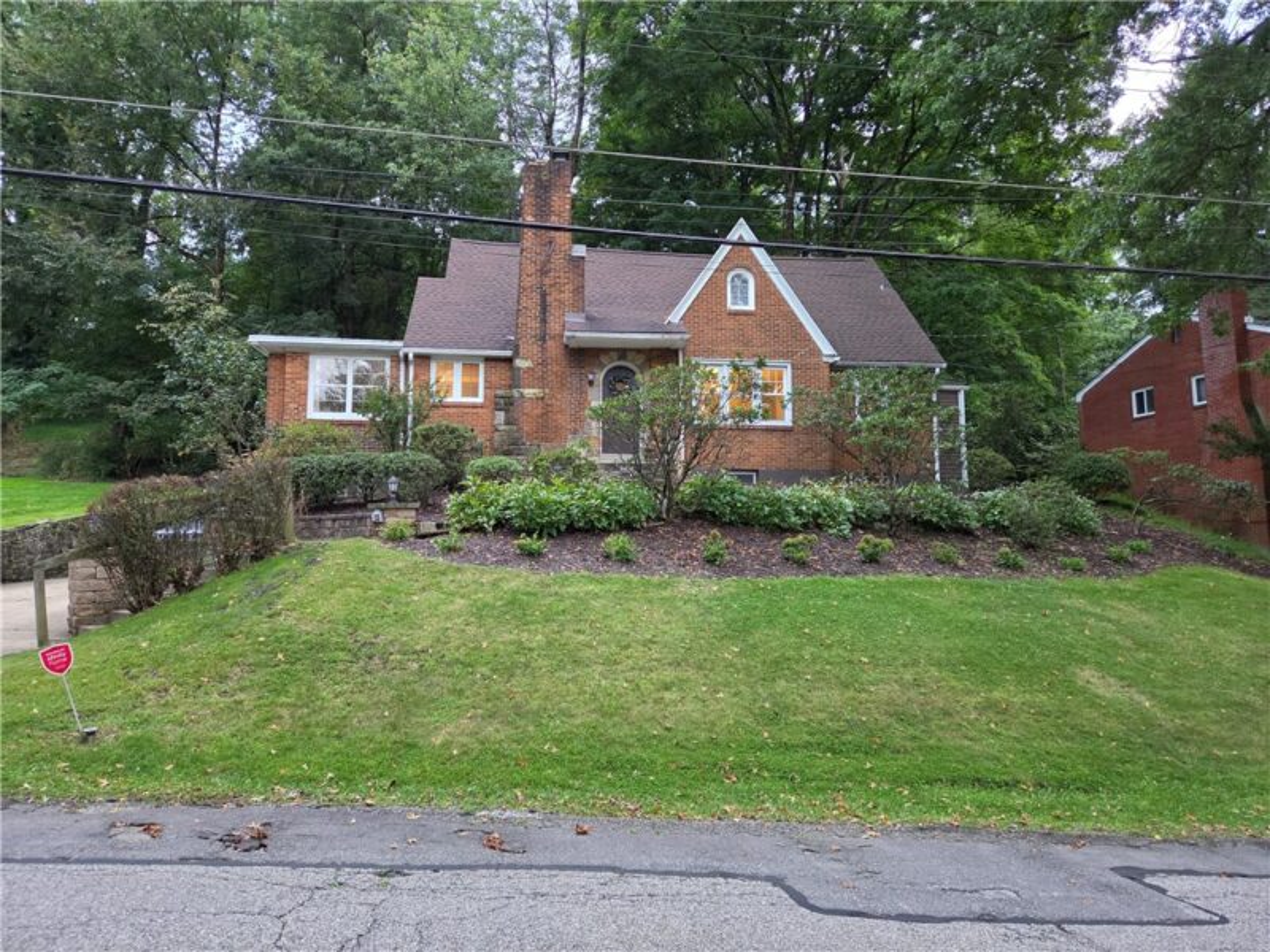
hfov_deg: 73.9
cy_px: 476
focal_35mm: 23
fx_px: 844
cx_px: 635
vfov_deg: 58.9
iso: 1000
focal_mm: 5.4
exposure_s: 1/120
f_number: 1.8
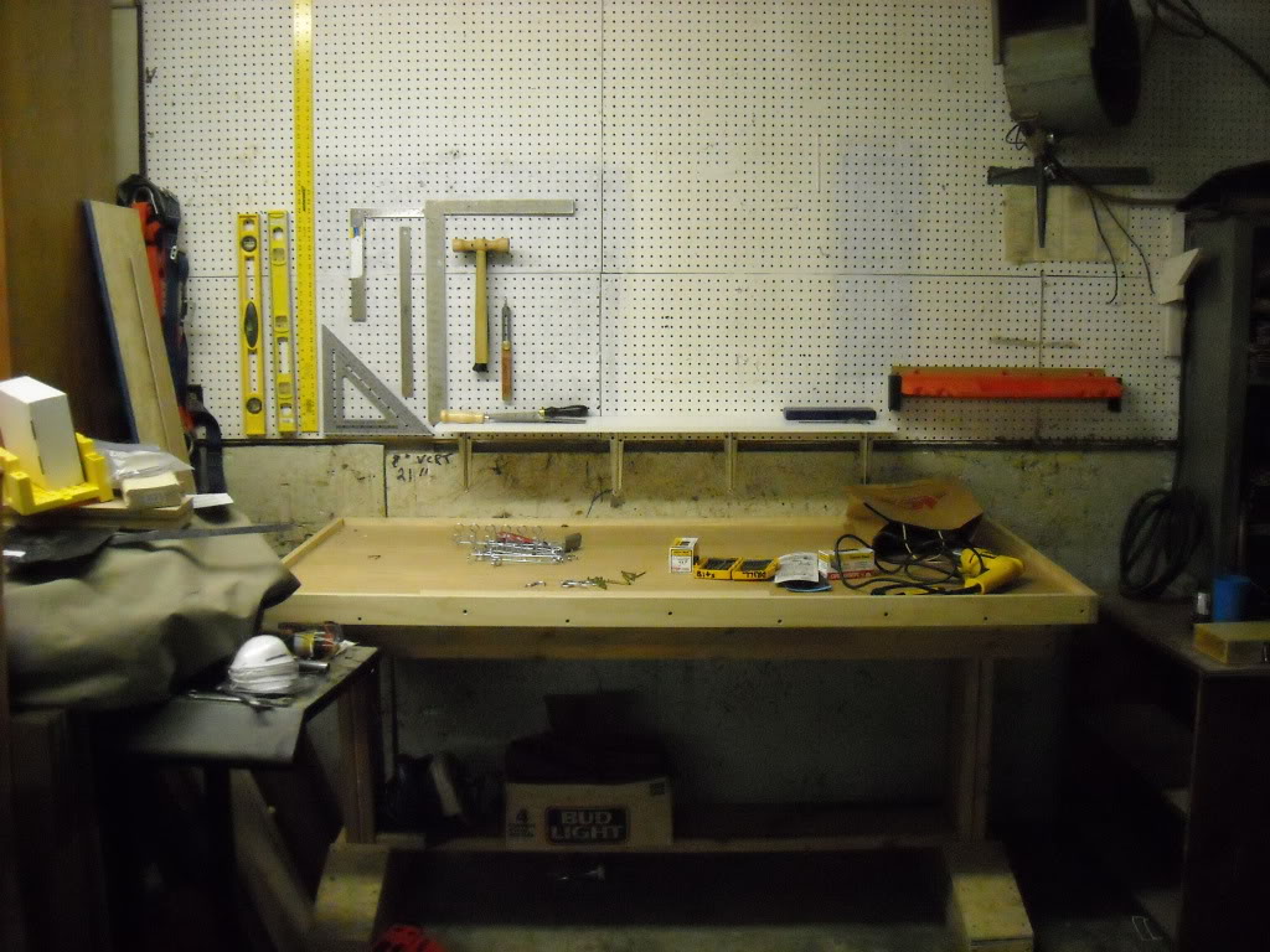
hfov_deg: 52.6
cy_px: 476
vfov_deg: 40.7
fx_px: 1284
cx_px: 635
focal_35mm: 35
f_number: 2.8
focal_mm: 5.7
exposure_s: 1/105
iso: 800
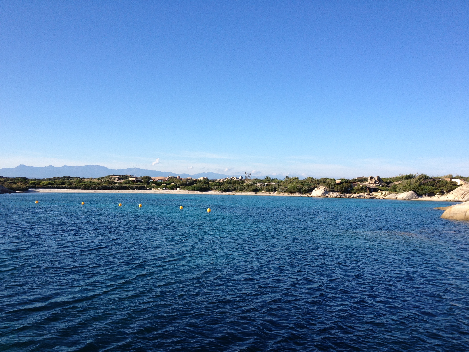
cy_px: 176
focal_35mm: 35
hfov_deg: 52.6
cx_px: 234
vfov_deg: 40.7
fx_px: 474
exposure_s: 1/1284
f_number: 2.4
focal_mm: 4.28
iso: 64
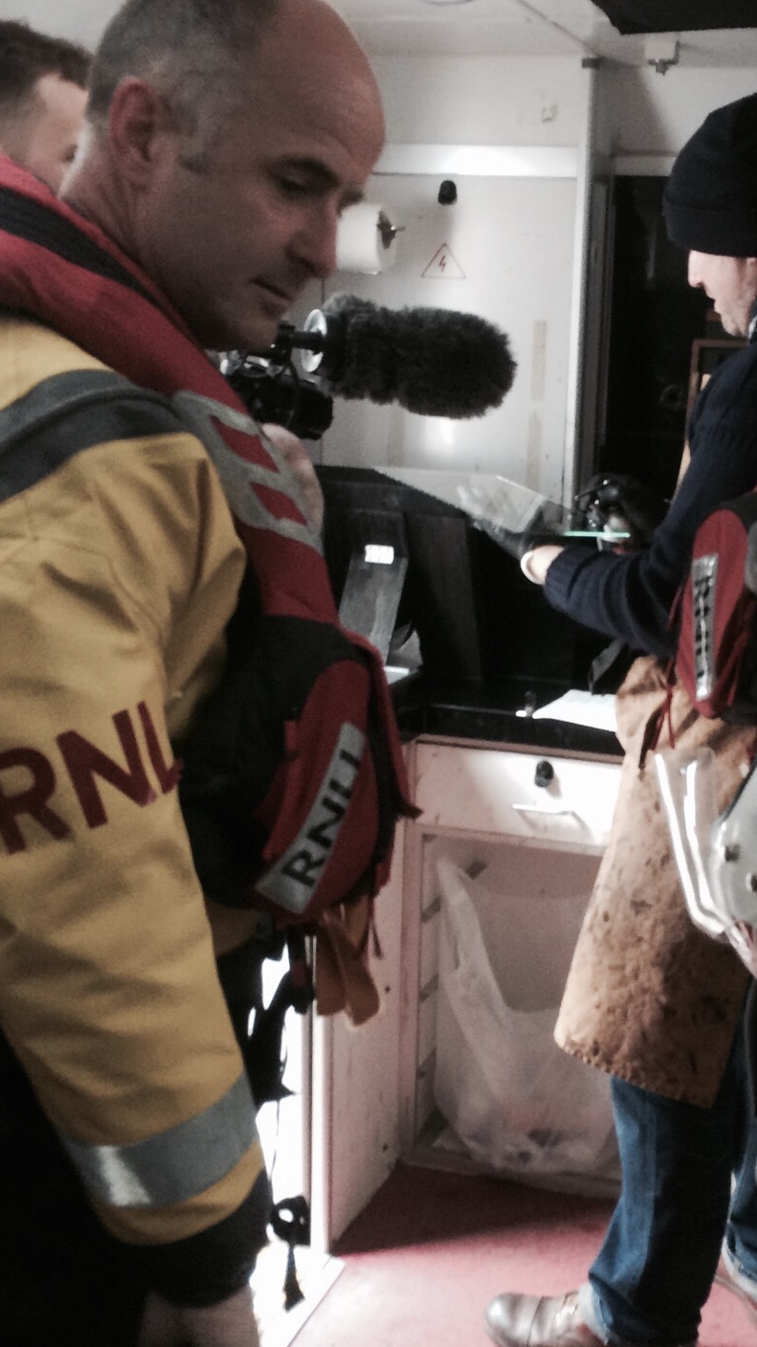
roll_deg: -2.2
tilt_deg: -12.7
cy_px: 716
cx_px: 541
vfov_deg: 44.6
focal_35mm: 46
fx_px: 1642
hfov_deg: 25.7
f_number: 2.2
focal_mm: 4.15
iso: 200
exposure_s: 1/33
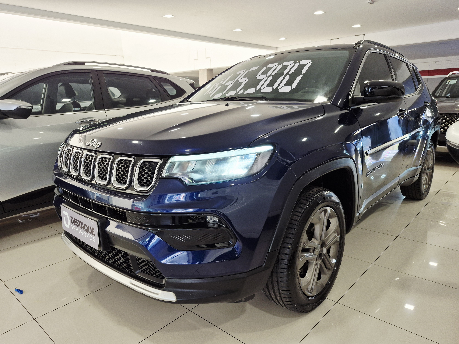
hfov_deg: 73.9
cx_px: 230
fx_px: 305
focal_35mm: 23
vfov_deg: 58.9
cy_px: 172
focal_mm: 5.4
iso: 40
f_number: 1.8
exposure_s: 1/120
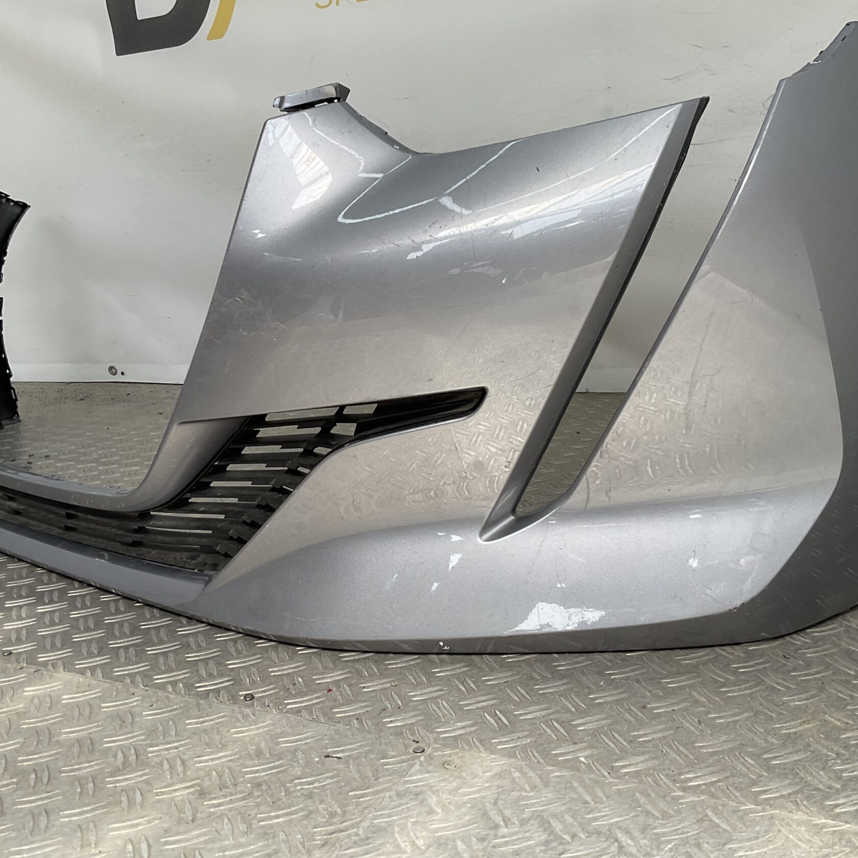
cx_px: 396
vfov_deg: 42.8
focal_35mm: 39
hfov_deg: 42.8
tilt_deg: -10.5
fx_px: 1094
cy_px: 394
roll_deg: +5.4
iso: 16
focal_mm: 3
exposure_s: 1/340
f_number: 1.8
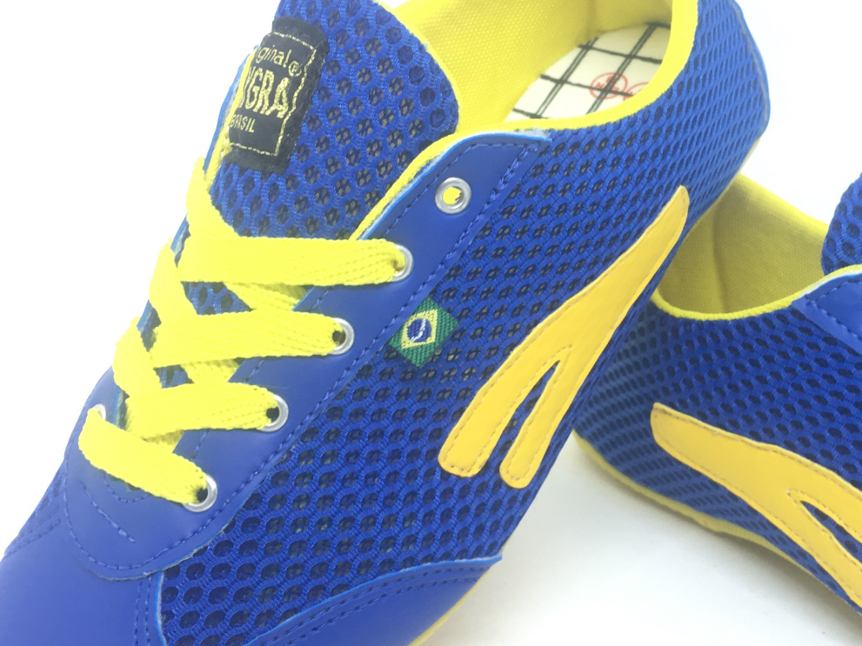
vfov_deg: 24.8
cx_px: 724
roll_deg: +1.4
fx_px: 1469
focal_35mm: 59
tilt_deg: -20.1
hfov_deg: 31.6
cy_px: 286
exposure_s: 1/120
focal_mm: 4.15
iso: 40
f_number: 2.2
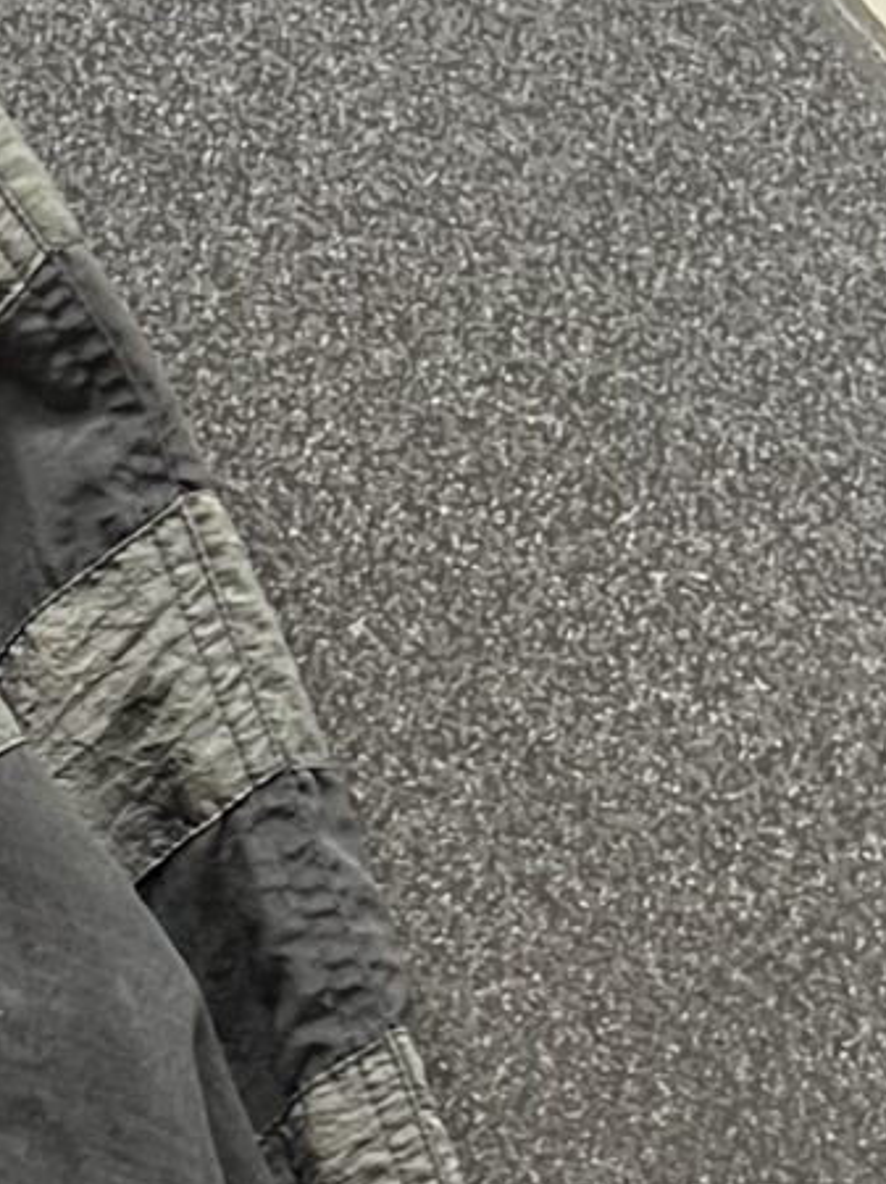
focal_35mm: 148
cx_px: -1409
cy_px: 1158
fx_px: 5056
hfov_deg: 8.8
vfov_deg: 13.2
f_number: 1.5
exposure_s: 1/81
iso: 125
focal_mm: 5.7
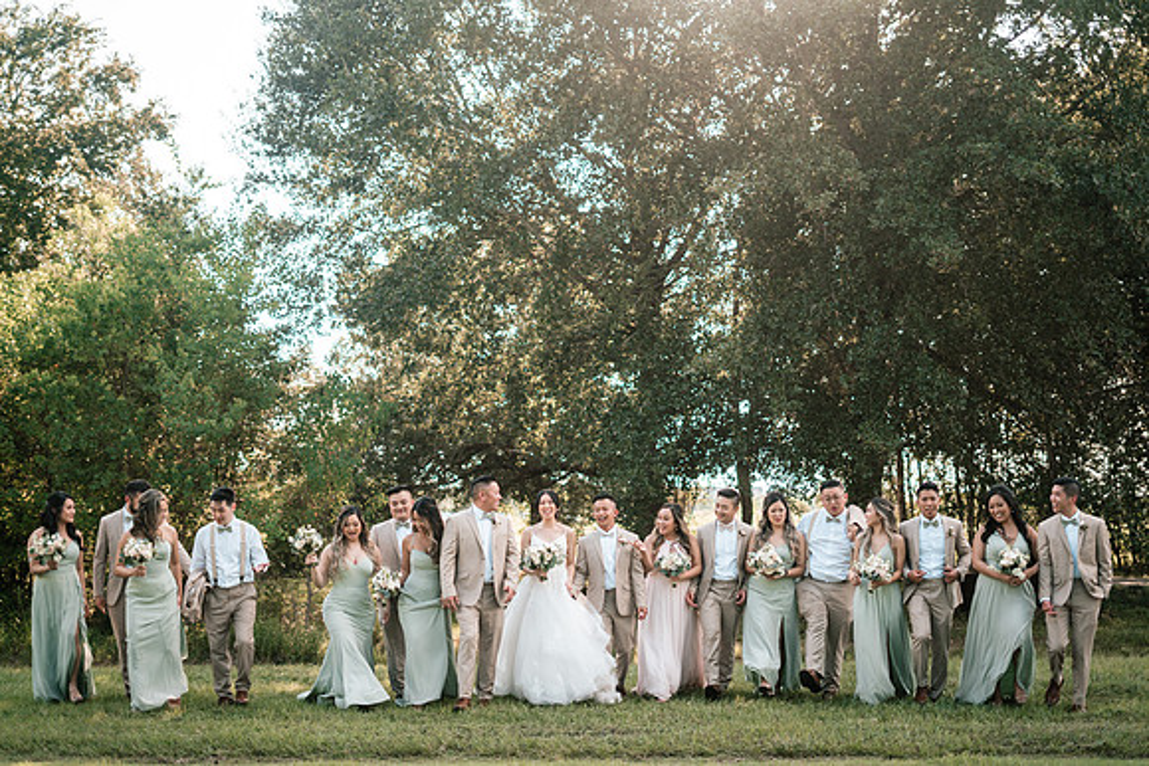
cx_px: 574
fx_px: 1609
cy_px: 383
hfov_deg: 39.3
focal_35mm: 50
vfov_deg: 26.8
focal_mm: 50
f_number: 1.8
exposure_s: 1/2000
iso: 250
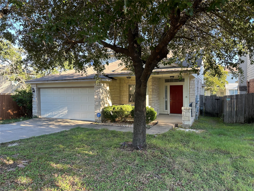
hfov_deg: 71.6
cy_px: 96
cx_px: 127
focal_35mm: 24
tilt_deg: -1.2
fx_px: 176
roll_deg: +0.5
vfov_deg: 56.8
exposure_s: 1/271
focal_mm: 6.86
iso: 80
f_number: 1.78
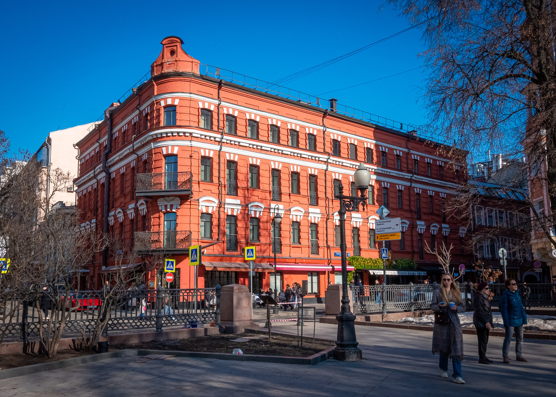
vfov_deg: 40.9
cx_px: 257
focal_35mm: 34
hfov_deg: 55.1
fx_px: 533
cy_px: 198
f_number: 18
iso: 640
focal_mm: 21
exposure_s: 1/250
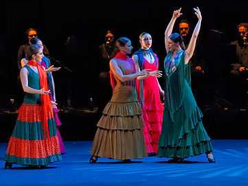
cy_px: 48
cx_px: 115
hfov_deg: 5.1
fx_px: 2793
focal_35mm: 390
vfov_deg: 3.8
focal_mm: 215
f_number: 8
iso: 25600
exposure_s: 1/400
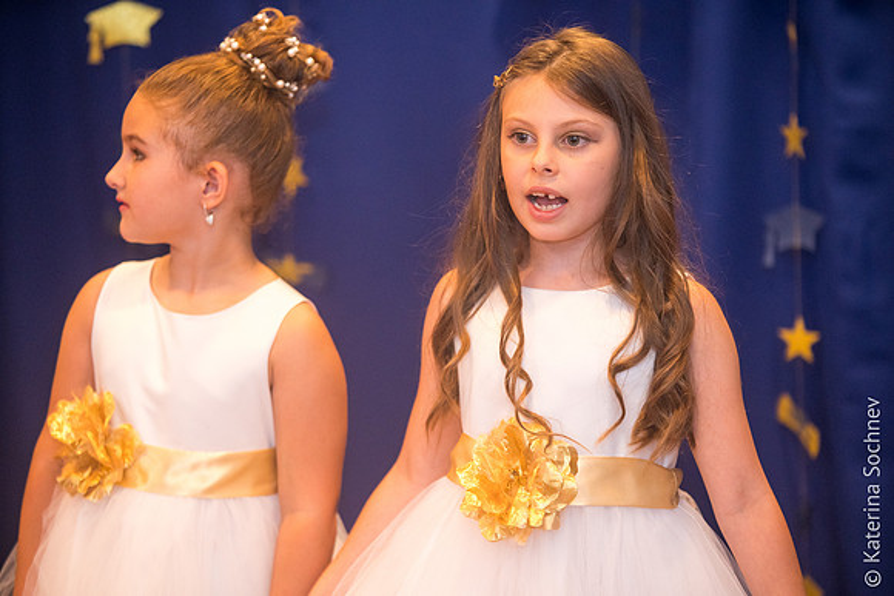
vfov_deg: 10.6
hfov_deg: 15.8
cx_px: 447
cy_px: 298
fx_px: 3229
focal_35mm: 130
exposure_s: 1/200
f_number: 2.8
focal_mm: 130
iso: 3200
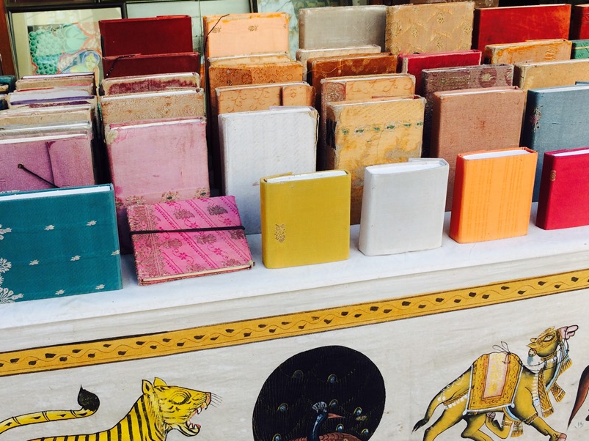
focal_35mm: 37
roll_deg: +3.6
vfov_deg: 38.4
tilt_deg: -21.6
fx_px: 629
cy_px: 166
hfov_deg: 49.8
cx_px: 236
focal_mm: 4.15
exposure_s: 1/193
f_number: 2.2
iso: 32
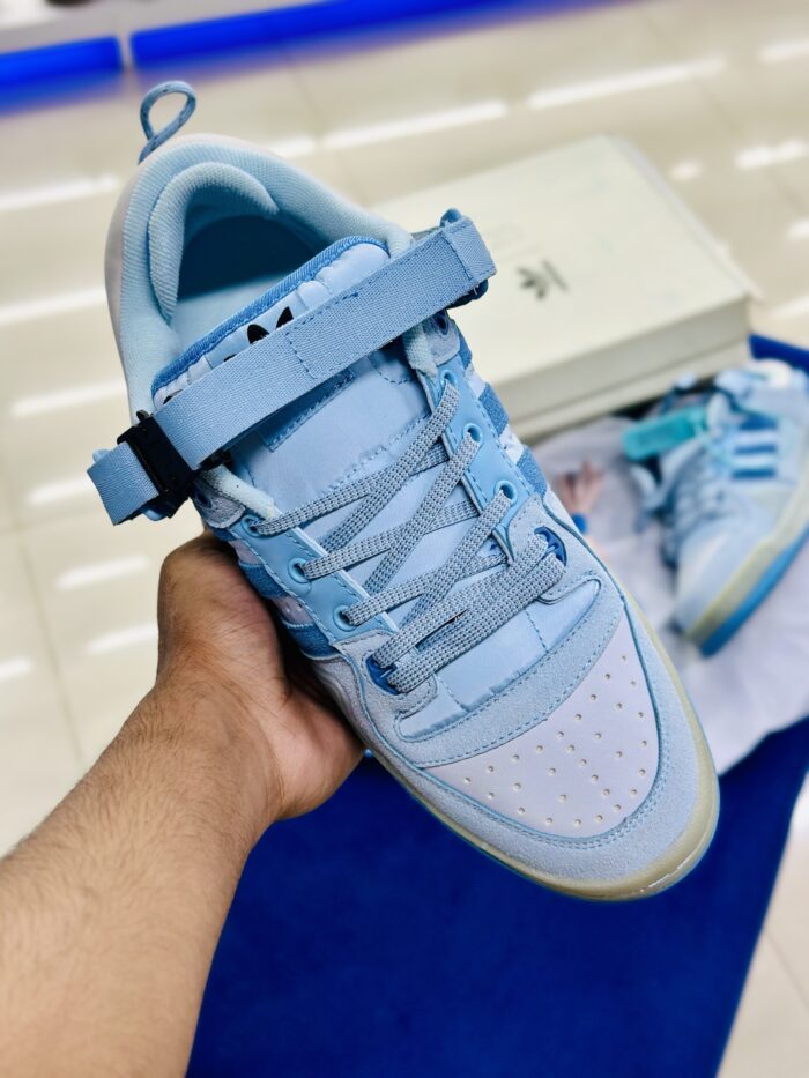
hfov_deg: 30.3
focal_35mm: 48
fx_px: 1495
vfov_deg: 39.7
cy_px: 539
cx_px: 404
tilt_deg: -49.4
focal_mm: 6.86
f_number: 1.78
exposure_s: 1/121
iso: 80
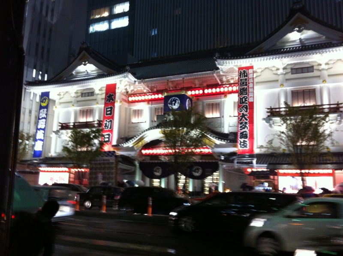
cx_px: 172
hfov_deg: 52.7
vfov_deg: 40.6
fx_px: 346
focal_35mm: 35
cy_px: 128
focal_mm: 3.85
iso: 250
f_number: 2.8
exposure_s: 1/15
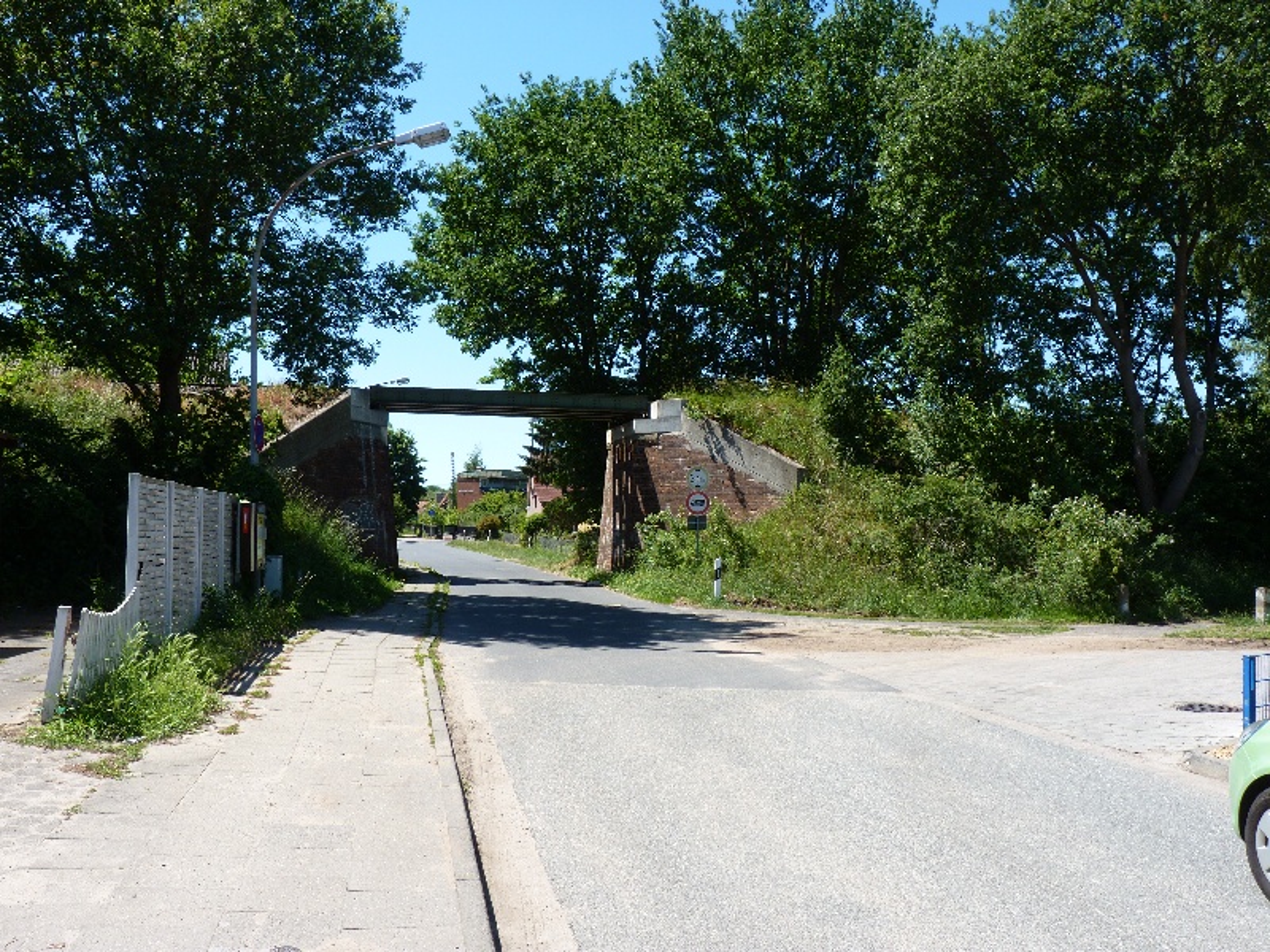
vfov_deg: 41.8
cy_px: 476
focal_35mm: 34
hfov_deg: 54.0
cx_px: 635
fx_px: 1247
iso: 80
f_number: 4.5
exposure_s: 1/250
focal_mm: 6
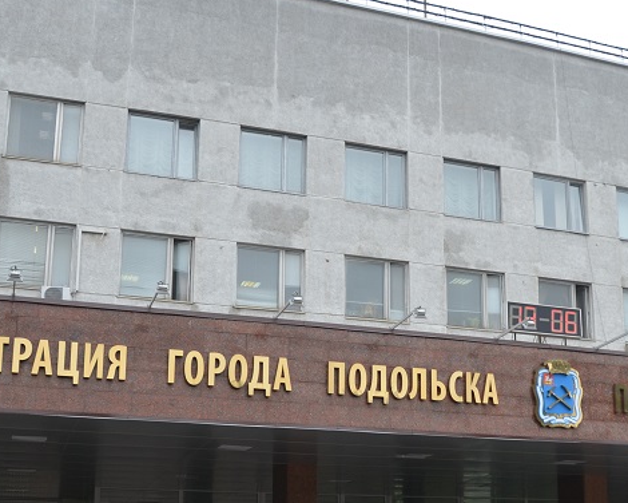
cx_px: 428
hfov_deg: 35.0
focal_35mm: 53
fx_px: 985
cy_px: 385
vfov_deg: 28.1
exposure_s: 1/125
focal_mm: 18
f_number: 5.6
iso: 200
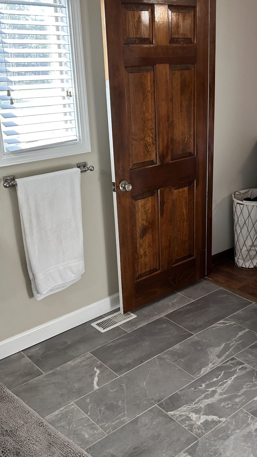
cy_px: 229
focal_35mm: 38
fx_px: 460
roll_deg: +2.5
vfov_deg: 52.8
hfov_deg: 31.2
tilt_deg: -20.5
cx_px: 139
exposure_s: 1/120
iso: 50
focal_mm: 5.7
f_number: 1.5
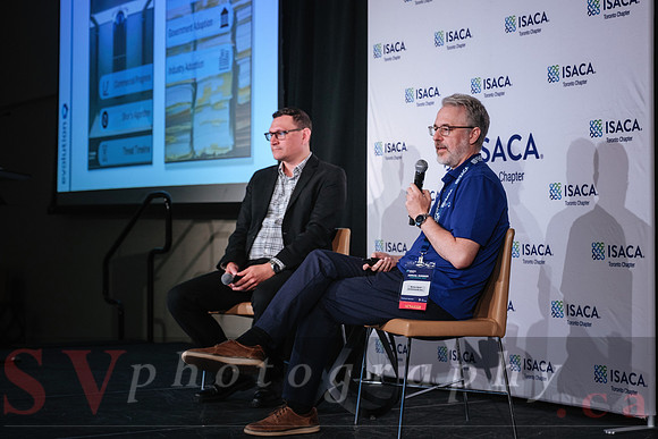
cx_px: 382
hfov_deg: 29.5
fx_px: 1248
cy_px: 212
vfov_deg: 20.0
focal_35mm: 68
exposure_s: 1/100
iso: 1000
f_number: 2.8
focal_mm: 38.8
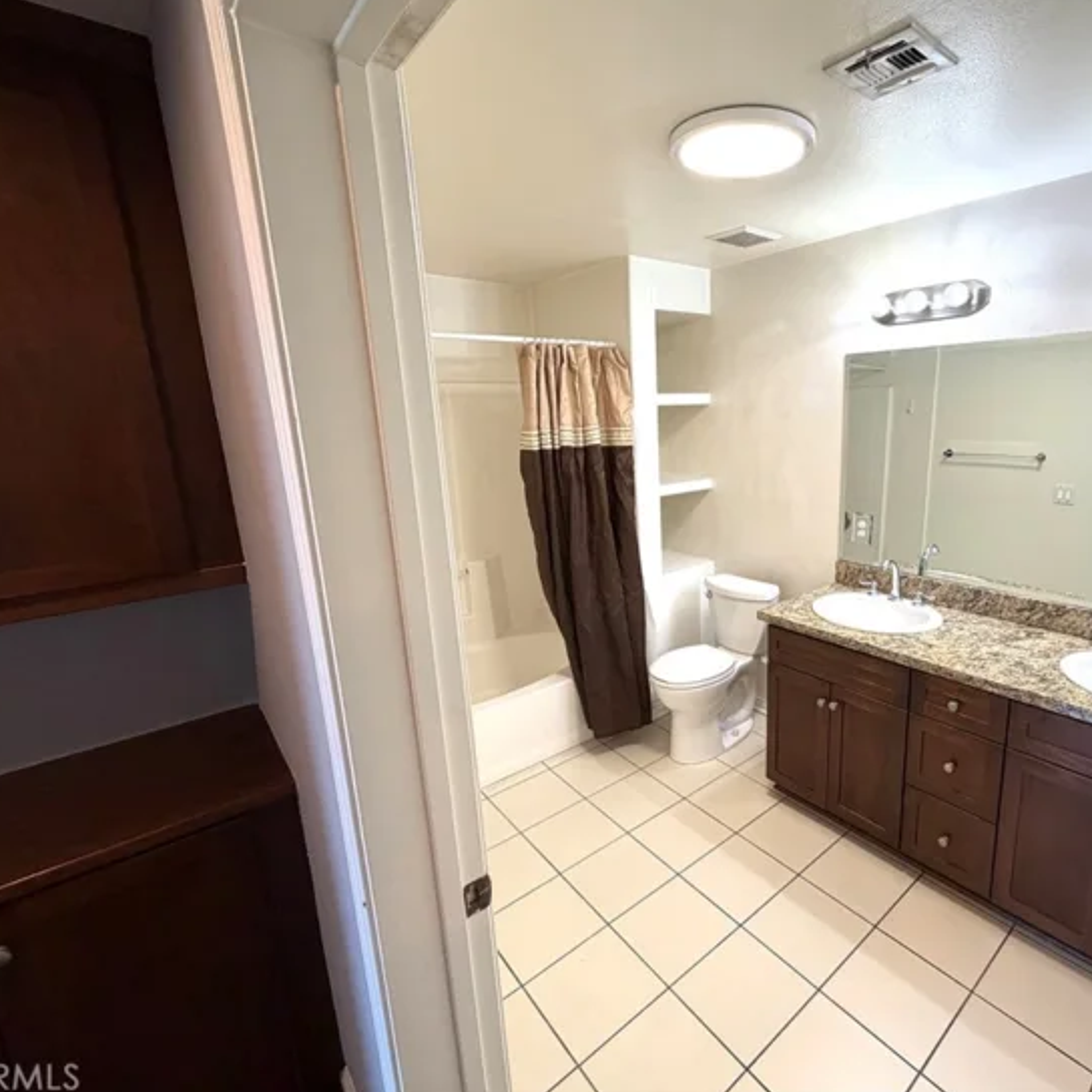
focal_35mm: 17
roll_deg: +1.6
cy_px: 536
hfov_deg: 82.1
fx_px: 607
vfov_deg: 84.0
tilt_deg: -12.5
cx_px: 696
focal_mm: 2.22
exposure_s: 1/120
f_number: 2.2
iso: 160
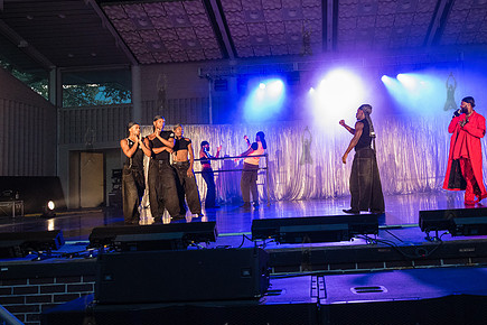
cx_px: 306
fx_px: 433
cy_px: 145
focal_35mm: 32
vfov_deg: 41.1
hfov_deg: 58.0
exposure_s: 1/250
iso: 4000
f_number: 3.5
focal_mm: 24
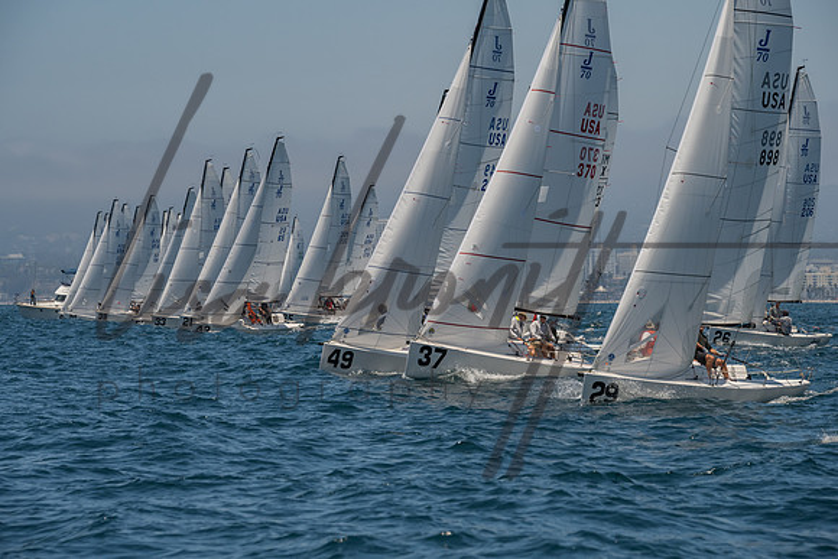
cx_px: 415
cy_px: 279
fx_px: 3593
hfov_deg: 13.3
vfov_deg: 8.9
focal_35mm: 154
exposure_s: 1/1000
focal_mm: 145
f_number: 9
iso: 640
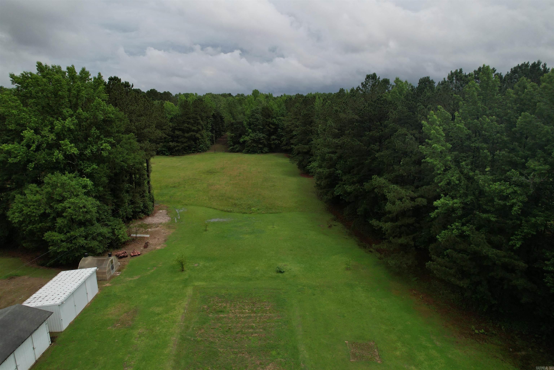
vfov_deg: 57.2
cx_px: 277
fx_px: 339
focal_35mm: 22
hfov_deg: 78.6
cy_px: 185
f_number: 2.8
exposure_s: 1/2500
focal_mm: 8.38
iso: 100
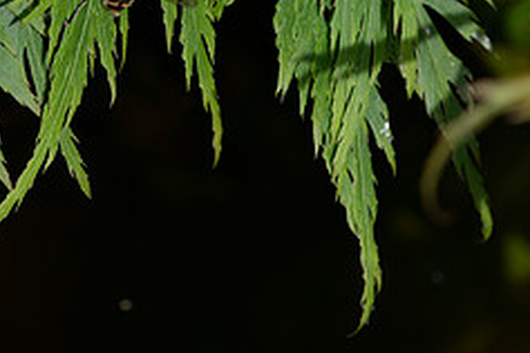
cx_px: 119
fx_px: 7199
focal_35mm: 489
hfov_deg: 4.2
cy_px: 86
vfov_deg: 2.8
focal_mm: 200
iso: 200
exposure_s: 1/250
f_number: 11
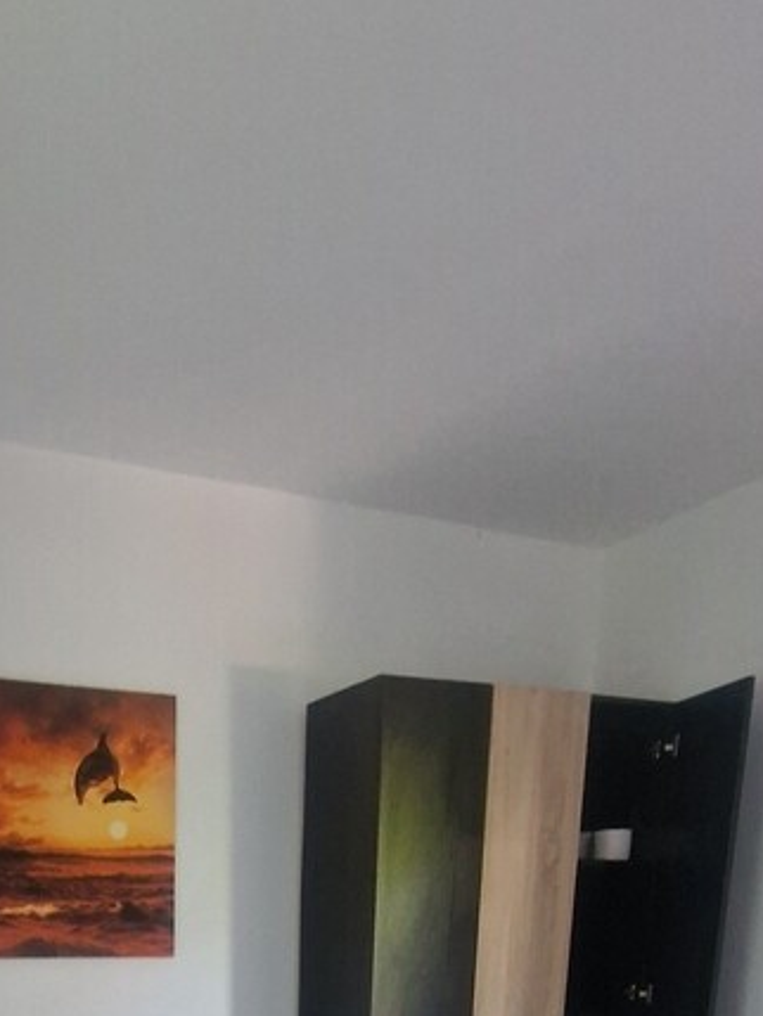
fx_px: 911
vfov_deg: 42.4
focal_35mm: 31
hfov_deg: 42.9
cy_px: 1172
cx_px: 130
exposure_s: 1/60
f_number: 2.2
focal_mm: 2.2
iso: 320
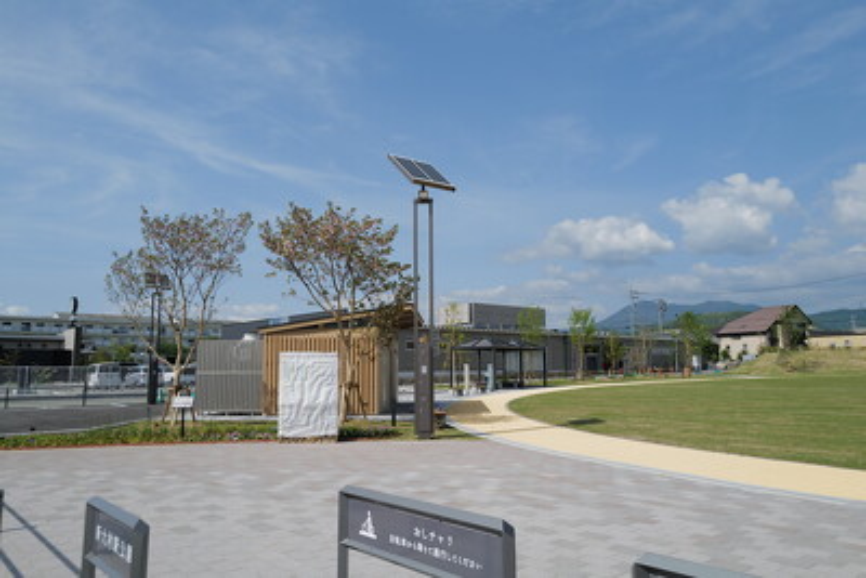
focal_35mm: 28
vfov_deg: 46.4
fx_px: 674
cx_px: 433
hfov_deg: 65.5
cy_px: 289
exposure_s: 1/640
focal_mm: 28
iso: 100
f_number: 5.6
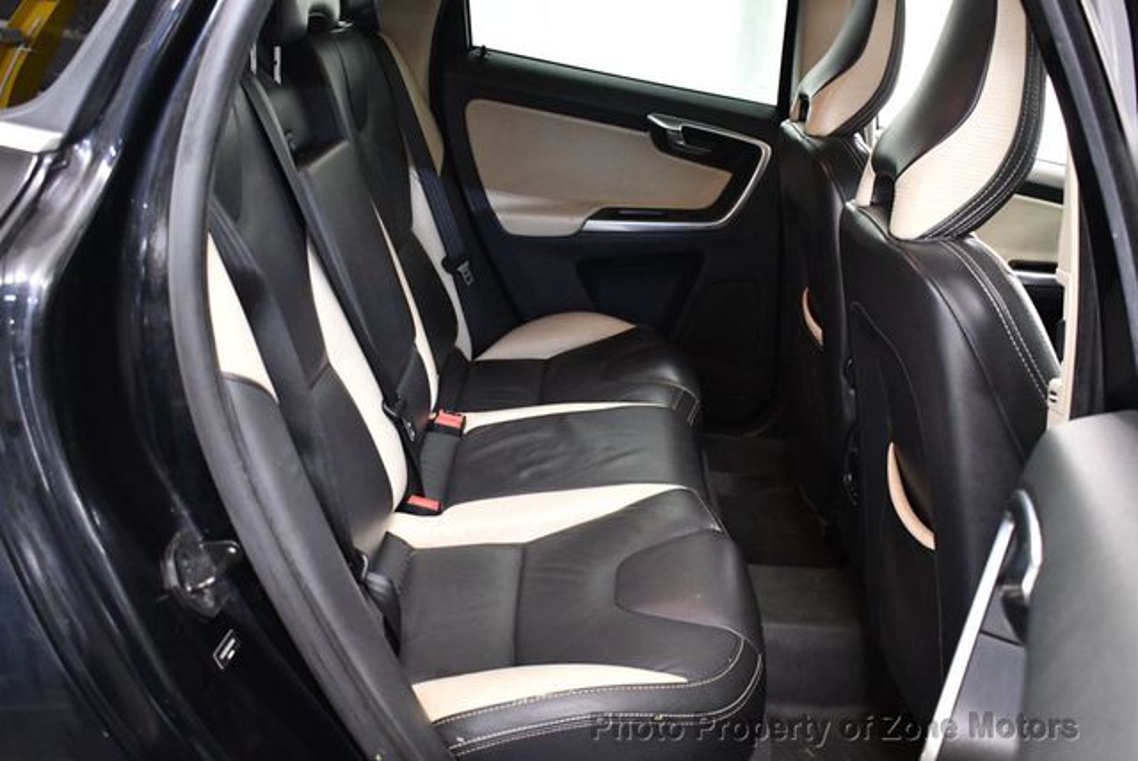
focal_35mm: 36
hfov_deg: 53.1
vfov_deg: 36.9
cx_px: 569
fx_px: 1139
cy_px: 380
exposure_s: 1/80
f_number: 3.5
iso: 3200
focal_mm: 18
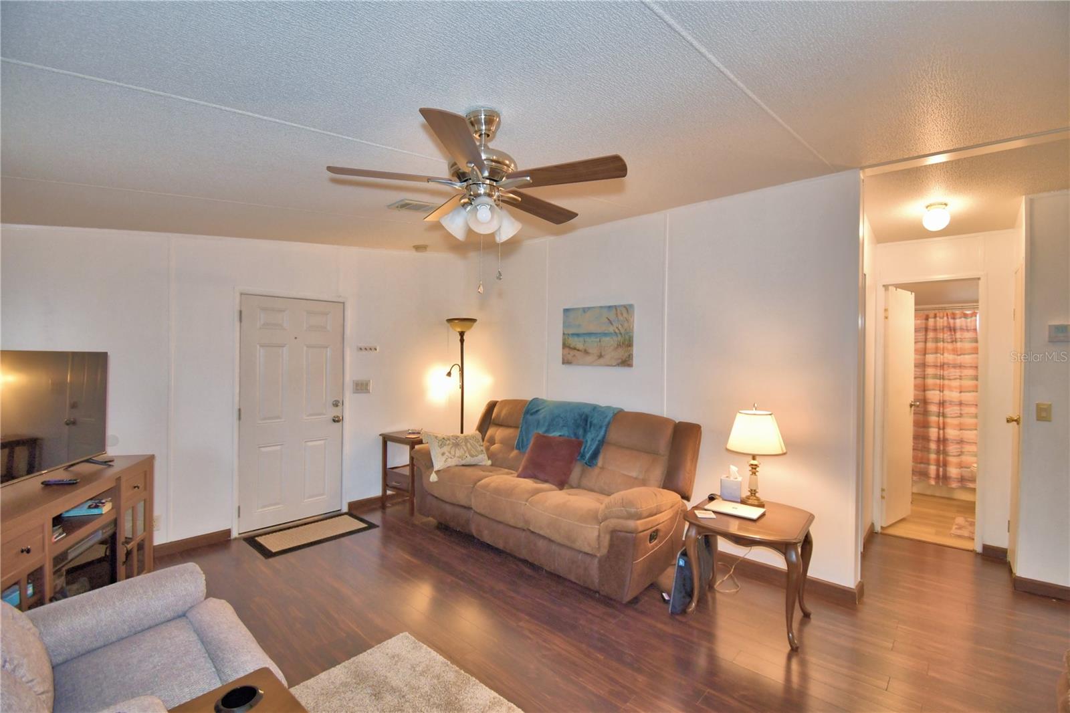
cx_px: 535
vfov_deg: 77.3
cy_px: 356
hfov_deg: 100.4
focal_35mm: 15
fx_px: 446
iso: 500
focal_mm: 10
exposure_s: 1/30
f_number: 4.5
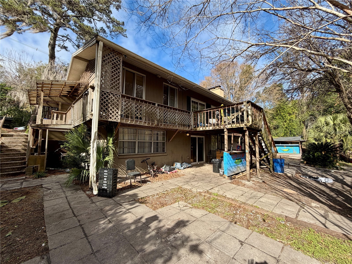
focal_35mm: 14
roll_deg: -0.3
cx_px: 176
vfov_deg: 85.7
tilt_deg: +5.9
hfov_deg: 102.1
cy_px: 132
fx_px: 142
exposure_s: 1/770
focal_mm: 2.22
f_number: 2.2
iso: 40
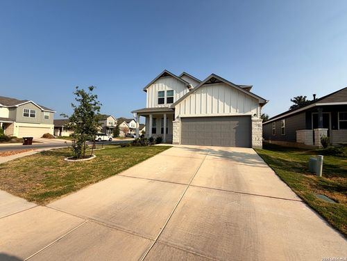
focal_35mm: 14
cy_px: 130
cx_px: 174
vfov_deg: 85.7
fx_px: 140
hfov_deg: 102.1
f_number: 2.2
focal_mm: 2.22
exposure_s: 1/914
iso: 20
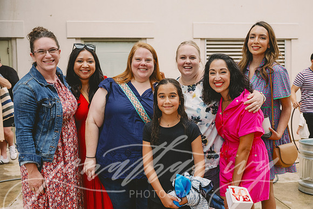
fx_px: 365
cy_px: 105
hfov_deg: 46.4
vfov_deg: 32.0
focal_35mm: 42
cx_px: 170
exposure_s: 1/1250
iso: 1250
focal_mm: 38
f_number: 5
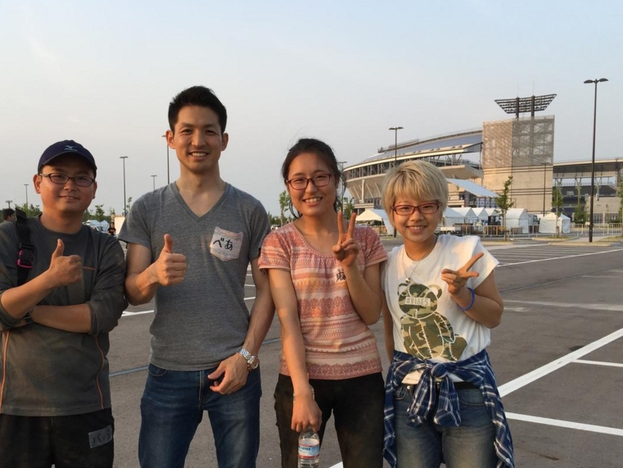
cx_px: 248
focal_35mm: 39
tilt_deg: -4.9
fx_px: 702
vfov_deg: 36.6
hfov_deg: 47.6
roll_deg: +0.5
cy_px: 298
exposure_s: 1/278
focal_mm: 4.15
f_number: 2.2
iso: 32
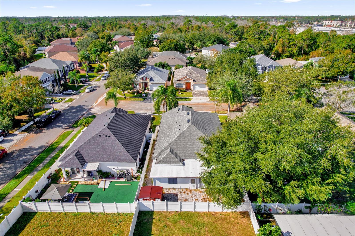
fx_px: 217
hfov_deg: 78.6
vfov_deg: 57.2
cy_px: 118
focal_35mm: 22
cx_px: 178
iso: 120
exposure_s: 1/4000
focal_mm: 8.38
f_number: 2.8
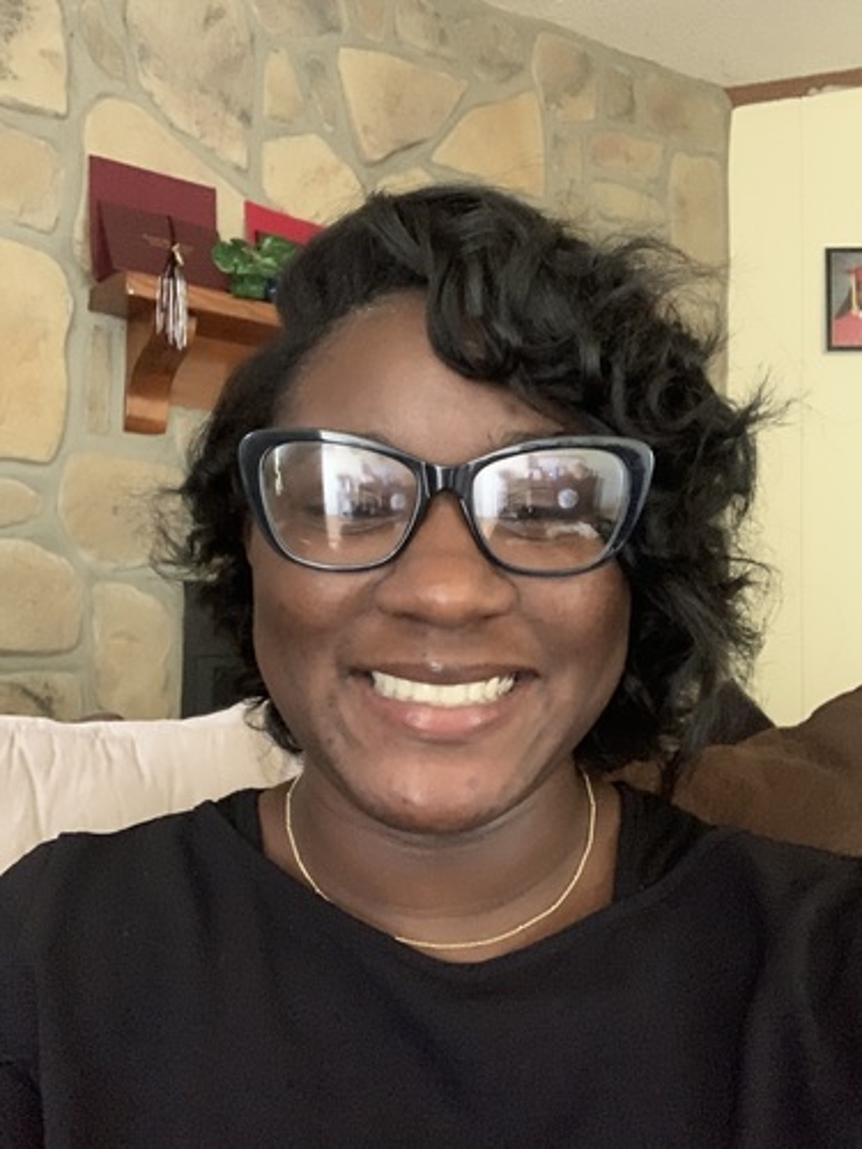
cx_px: 431
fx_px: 1062
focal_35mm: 32
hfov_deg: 44.2
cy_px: 574
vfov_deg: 56.8
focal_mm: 2.87
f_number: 2.2
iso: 640
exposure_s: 1/15
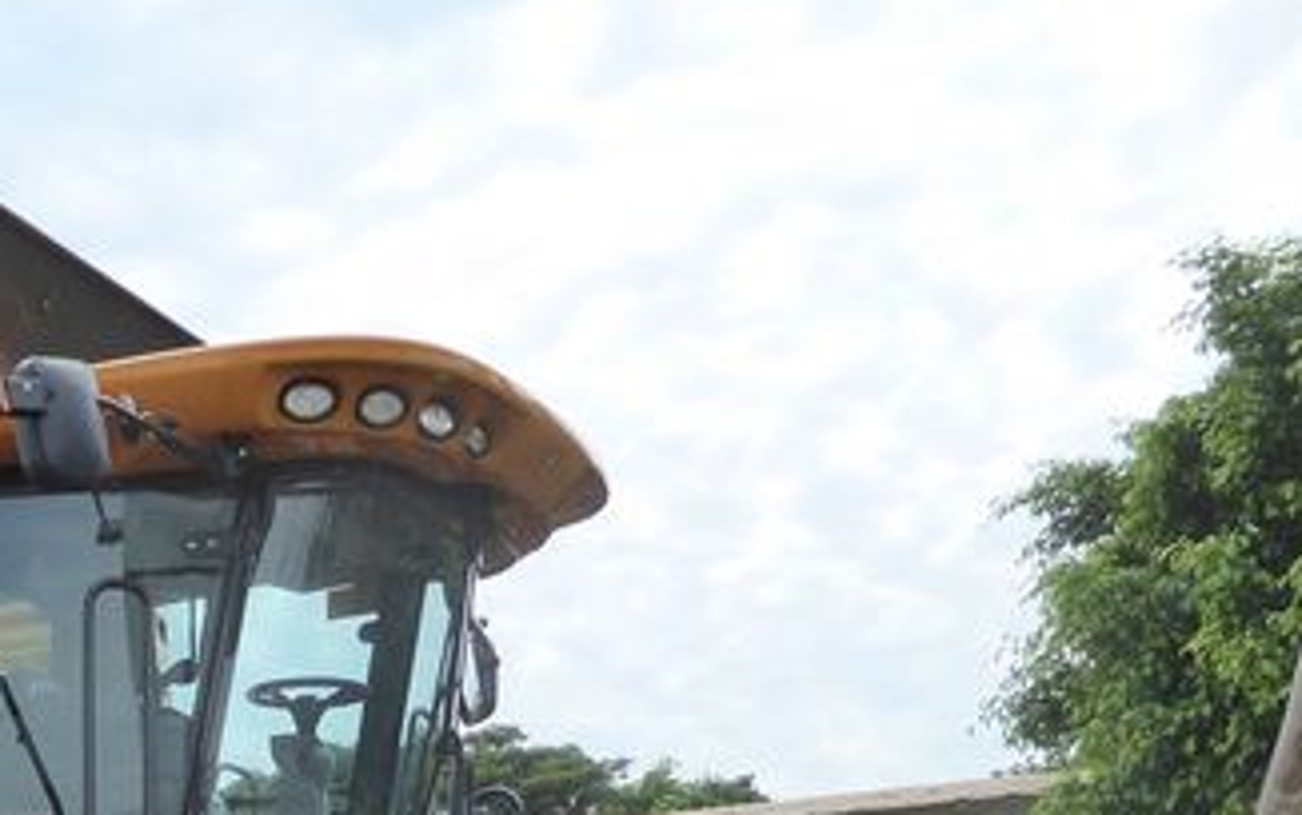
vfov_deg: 18.2
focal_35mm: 65
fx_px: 2307
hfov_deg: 27.6
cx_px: -272
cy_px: 1147
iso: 160
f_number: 3.3
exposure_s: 1/800
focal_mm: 4.3
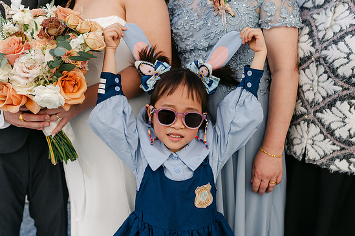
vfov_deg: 35.9
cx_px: 185
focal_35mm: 37
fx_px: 365
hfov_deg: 51.9
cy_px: 122
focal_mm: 35
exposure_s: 1/800
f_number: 4
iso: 100
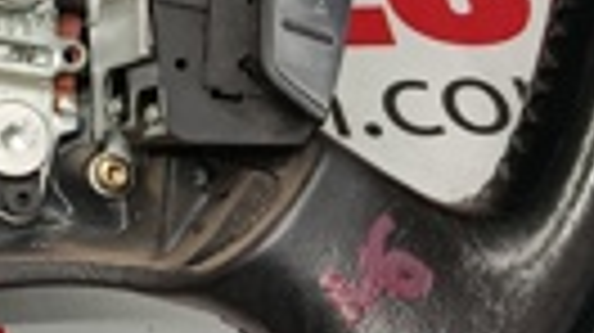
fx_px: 1999
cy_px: -158
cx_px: -333
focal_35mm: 127
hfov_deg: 15.4
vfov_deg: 9.3
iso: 909
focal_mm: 5.24
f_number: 1.7
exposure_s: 1/100
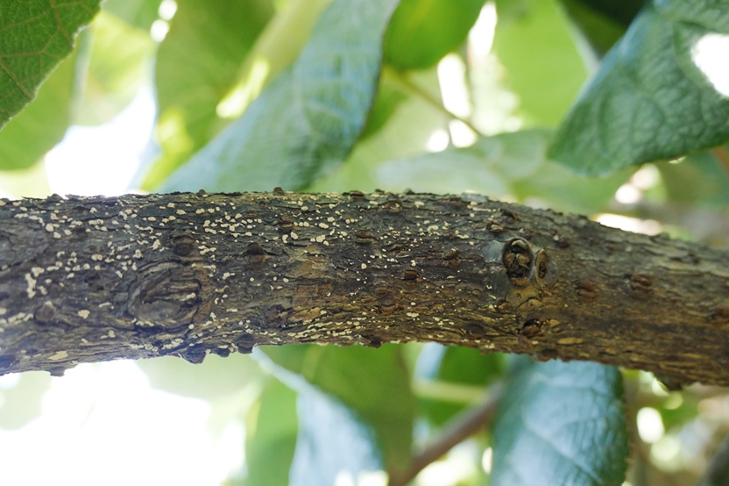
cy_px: 243
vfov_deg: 33.4
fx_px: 810
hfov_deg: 48.5
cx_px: 364
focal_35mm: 40
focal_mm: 14.5
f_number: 3.1
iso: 400
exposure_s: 1/80
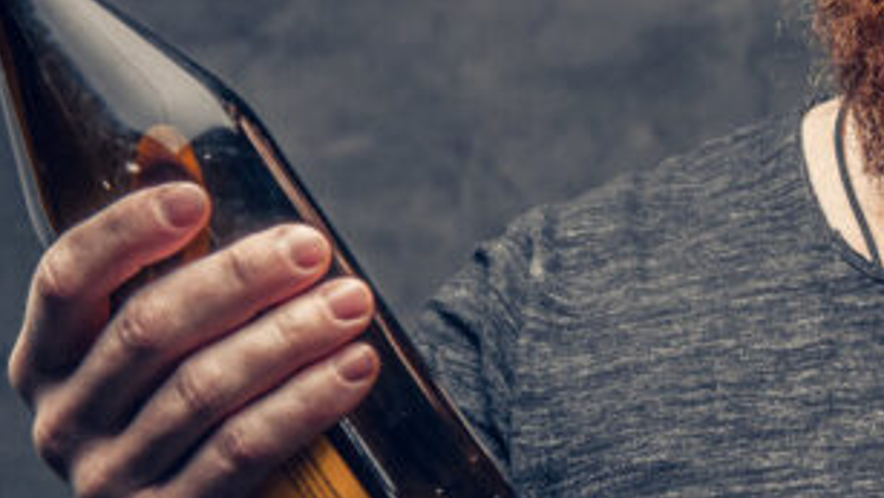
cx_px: 1143
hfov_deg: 11.3
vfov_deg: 6.6
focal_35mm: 185
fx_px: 4338
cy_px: 243
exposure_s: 1/160
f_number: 5
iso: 200
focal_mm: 35
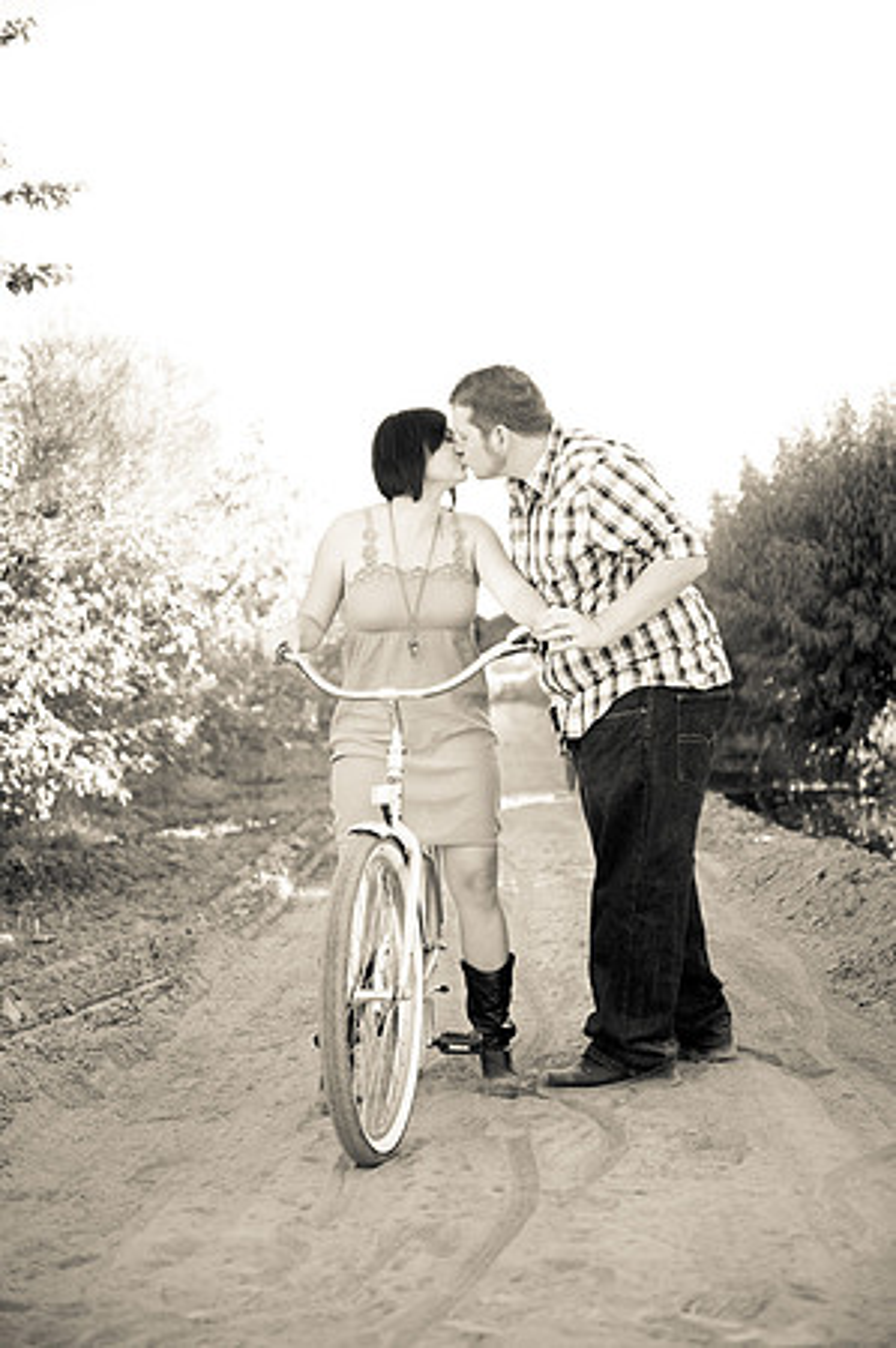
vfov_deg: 34.5
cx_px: 448
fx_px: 2170
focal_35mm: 58
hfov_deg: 23.3
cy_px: 674
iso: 200
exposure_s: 1/320
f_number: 2.8
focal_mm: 58
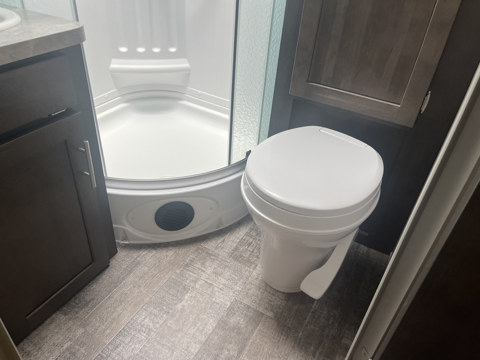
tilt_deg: -36.3
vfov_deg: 53.1
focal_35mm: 26
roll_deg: -4.6
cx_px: 240
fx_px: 361
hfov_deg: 67.3
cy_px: 180
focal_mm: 5.1
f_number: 1.6
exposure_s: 1/121
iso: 80
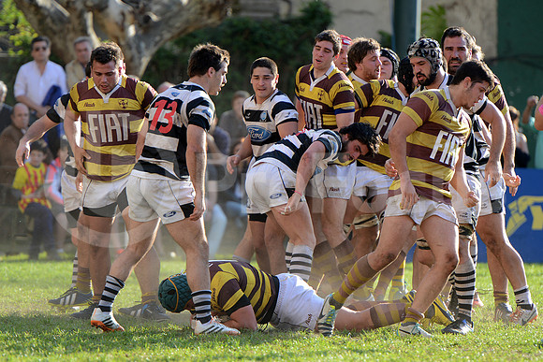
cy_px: 181
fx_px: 4224
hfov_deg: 7.4
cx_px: 272
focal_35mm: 280
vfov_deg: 4.9
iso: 320
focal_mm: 280
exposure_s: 1/500
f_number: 4
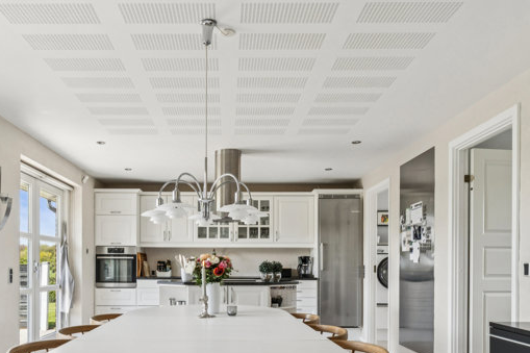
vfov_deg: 37.8
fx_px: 503
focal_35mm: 34
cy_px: 261
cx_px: 222
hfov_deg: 55.3
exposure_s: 1/15
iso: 200
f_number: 8
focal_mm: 14.5
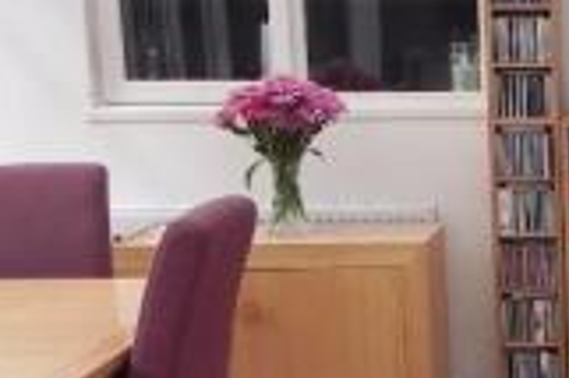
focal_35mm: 98
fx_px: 1547
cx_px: 687
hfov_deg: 19.6
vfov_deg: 13.8
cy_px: 344
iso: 160
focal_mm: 4.6
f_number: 4.5
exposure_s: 1/121
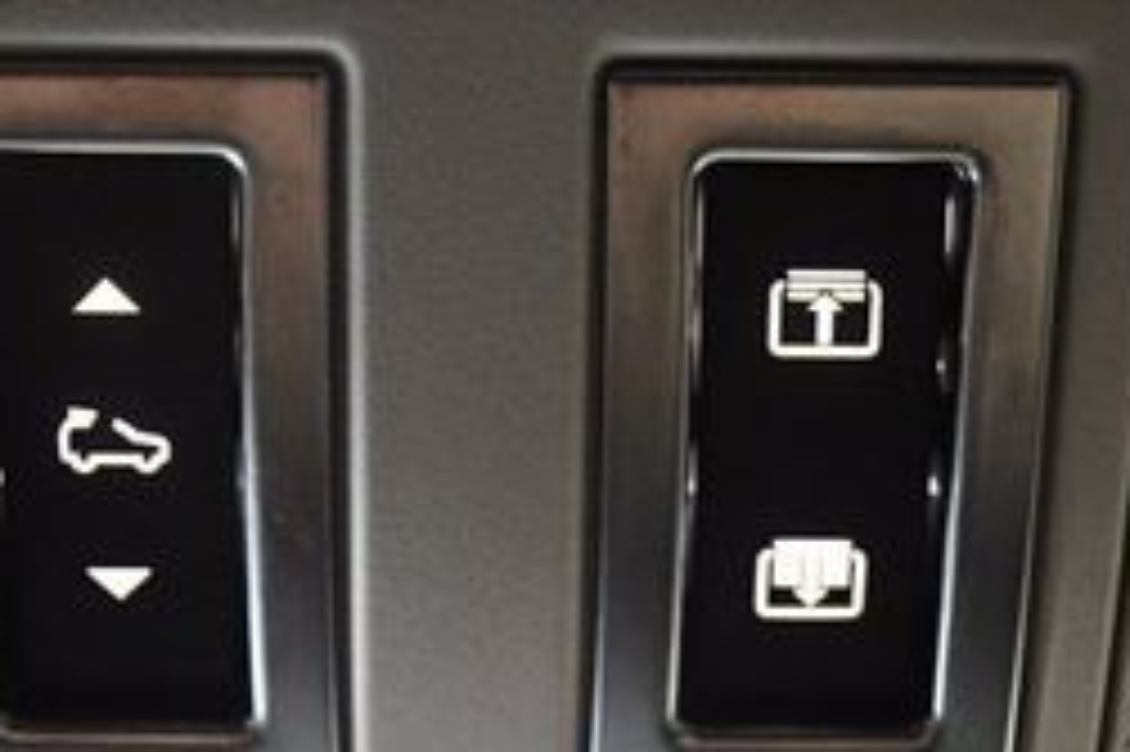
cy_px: 599
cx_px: 540
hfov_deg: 24.2
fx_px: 2635
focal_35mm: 84
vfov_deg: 16.1
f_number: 3.8
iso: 9000
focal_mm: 22
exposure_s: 1/60
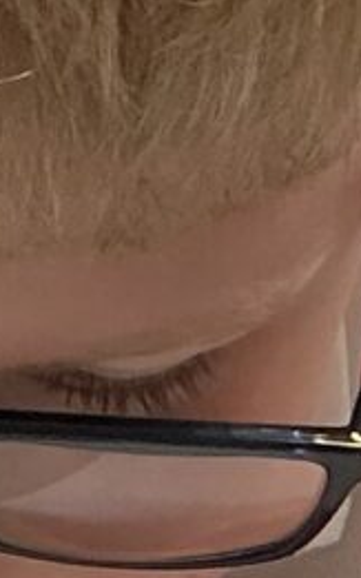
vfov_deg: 6.8
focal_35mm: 302
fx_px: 4757
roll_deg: -1.1
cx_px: 91
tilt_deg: -28.6
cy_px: 917
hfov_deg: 4.3
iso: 50
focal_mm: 3
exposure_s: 1/100
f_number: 1.8
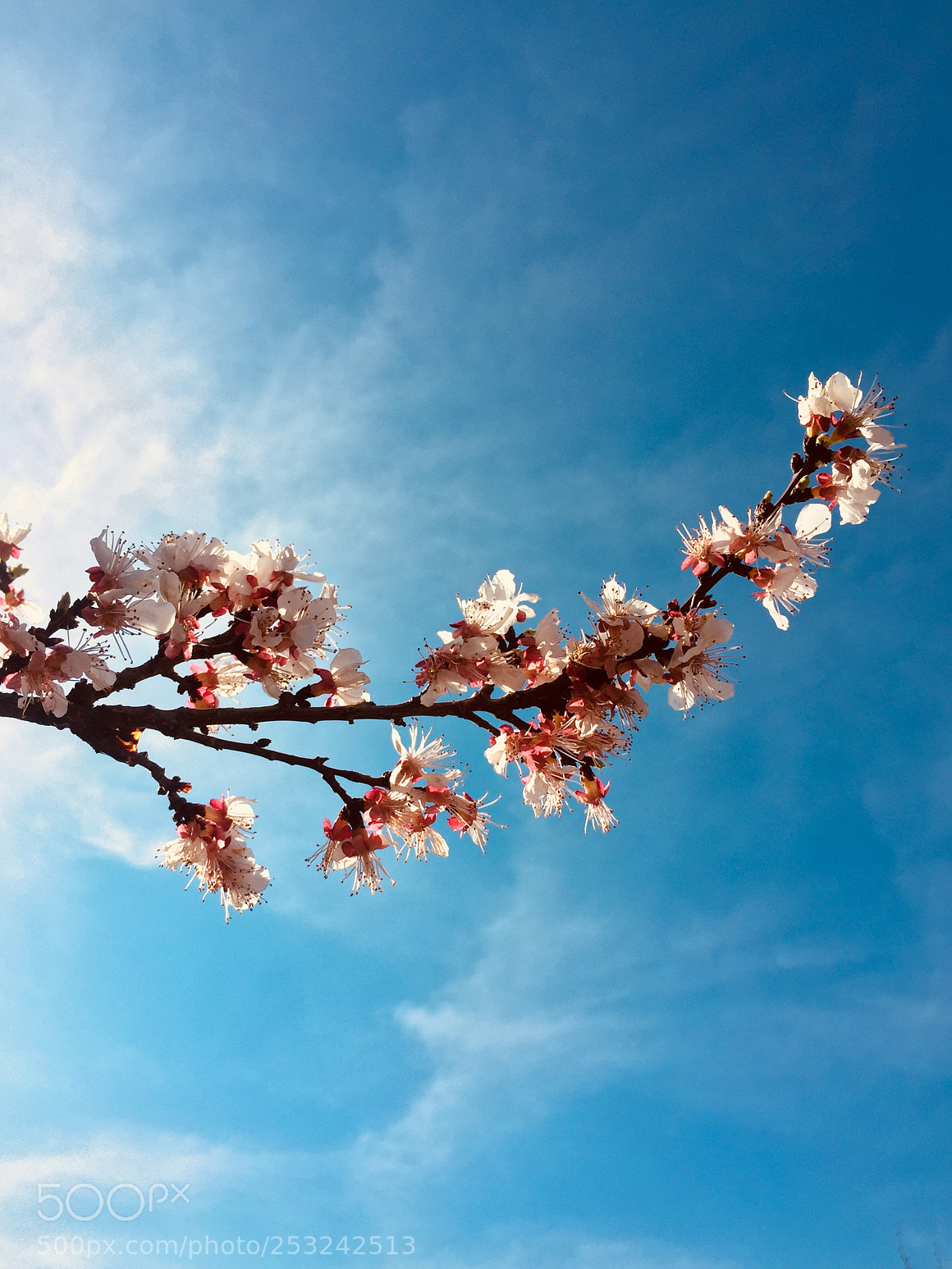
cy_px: 654
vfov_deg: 60.0
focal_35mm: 30
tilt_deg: +47.7
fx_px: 1100
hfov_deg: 46.8
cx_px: 478
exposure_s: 1/2825
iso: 32
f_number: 2.2
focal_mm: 4.15
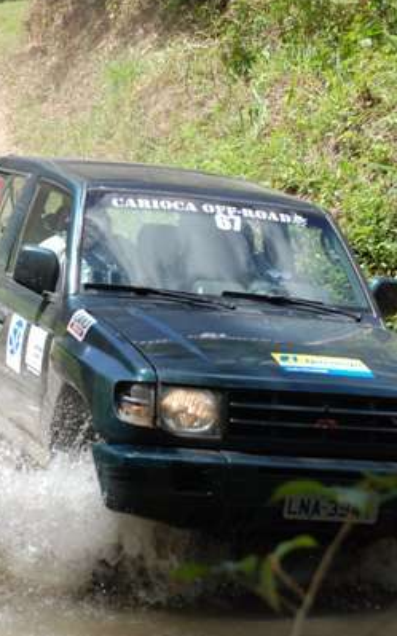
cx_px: 195
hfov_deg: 12.1
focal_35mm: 108
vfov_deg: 19.3
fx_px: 1872
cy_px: 325
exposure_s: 1/640
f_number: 6.3
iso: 400
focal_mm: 44
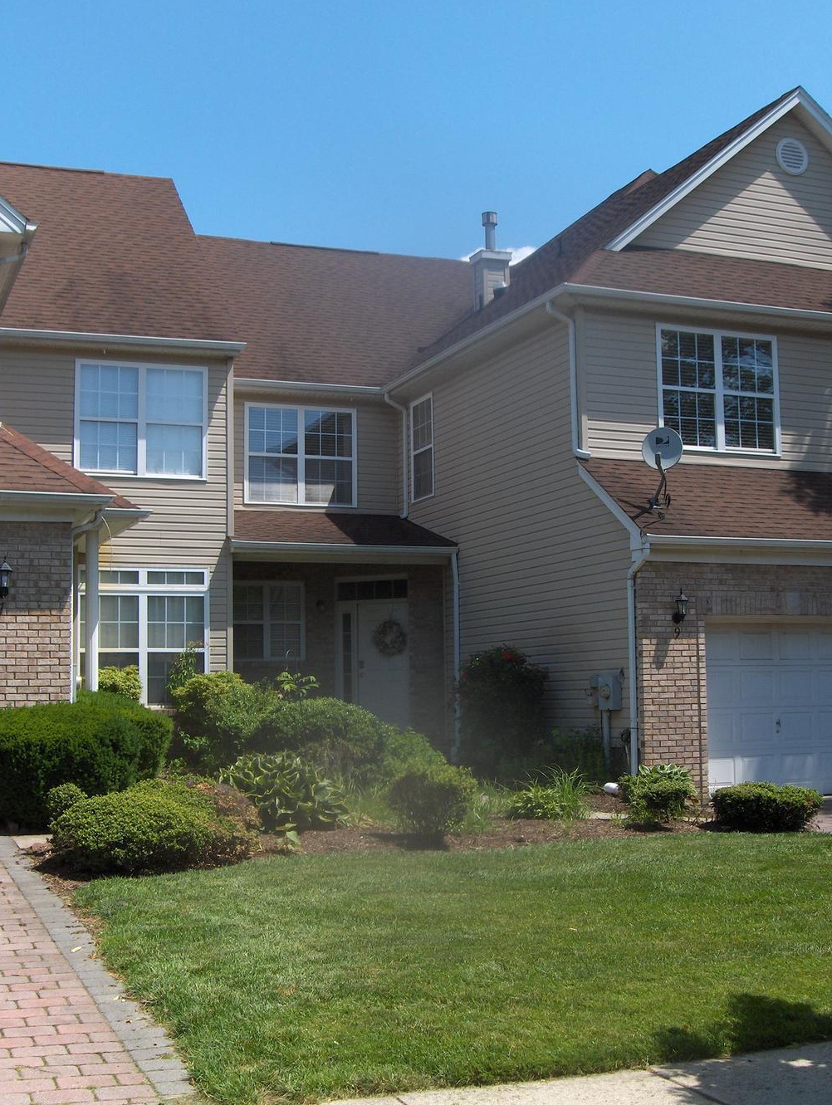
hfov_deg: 32.2
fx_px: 1439
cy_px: 560
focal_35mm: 45
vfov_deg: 42.0
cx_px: 443
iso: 98
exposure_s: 1/351
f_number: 4.8
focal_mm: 8
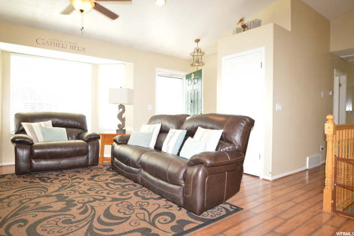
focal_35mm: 21
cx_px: 177
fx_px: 206
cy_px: 118
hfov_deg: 81.2
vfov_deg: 59.4
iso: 400
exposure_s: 1/80
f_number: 4.5
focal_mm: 14
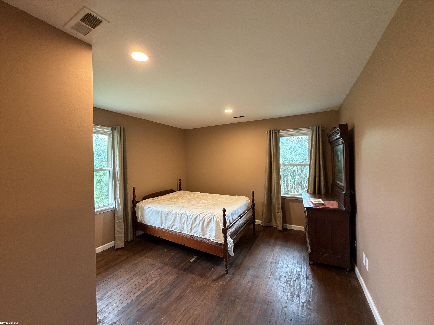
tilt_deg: +0.8
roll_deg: +2.5
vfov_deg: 85.7
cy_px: 162
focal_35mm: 14
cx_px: 217
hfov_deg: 102.1
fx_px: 176
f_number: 2.2
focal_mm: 2.22
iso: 400
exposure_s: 1/60
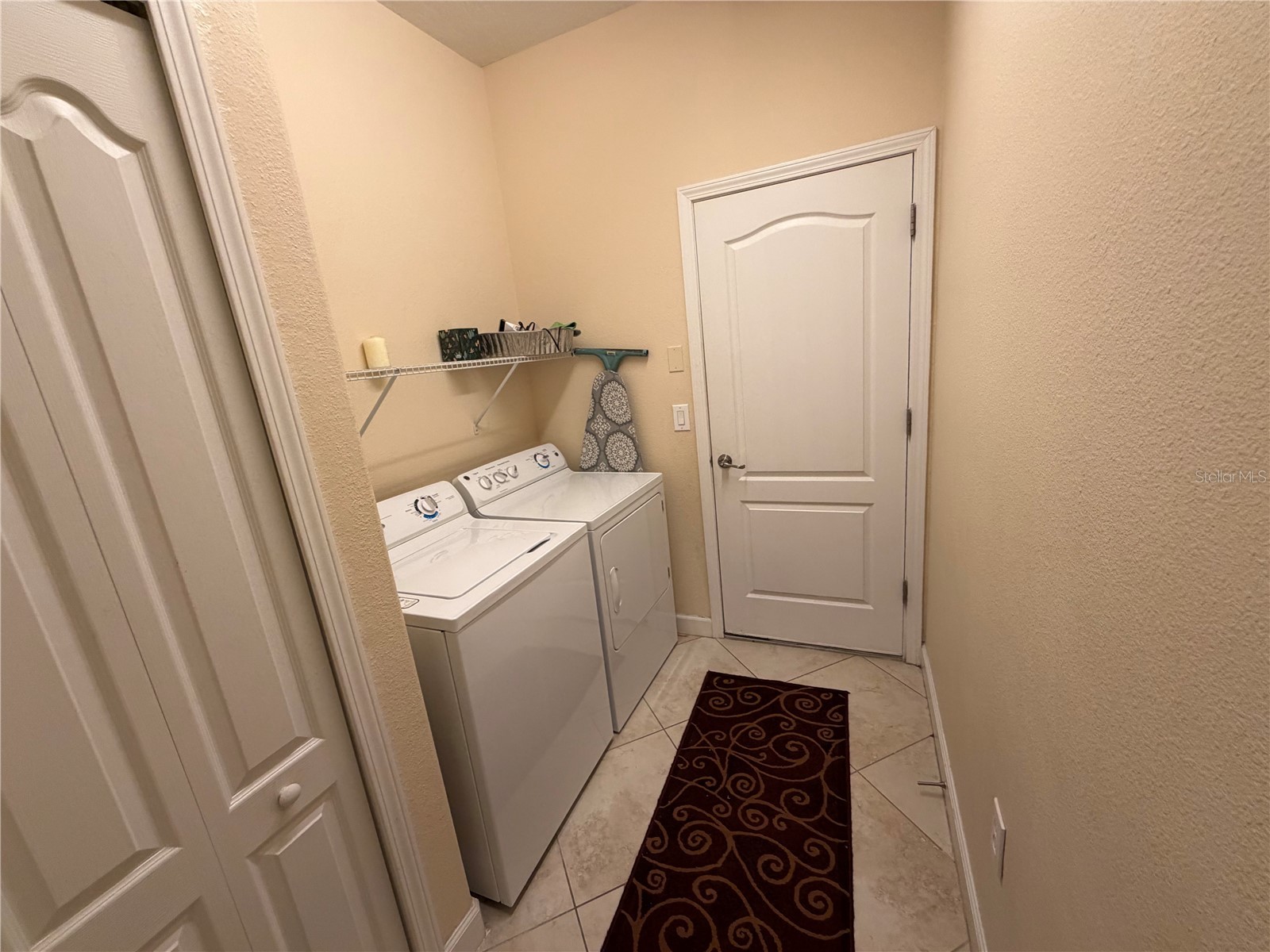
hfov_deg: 102.1
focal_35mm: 14
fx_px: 514
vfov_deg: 85.7
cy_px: 476
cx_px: 635
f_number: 2.2
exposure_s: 1/120
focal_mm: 2.22
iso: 320
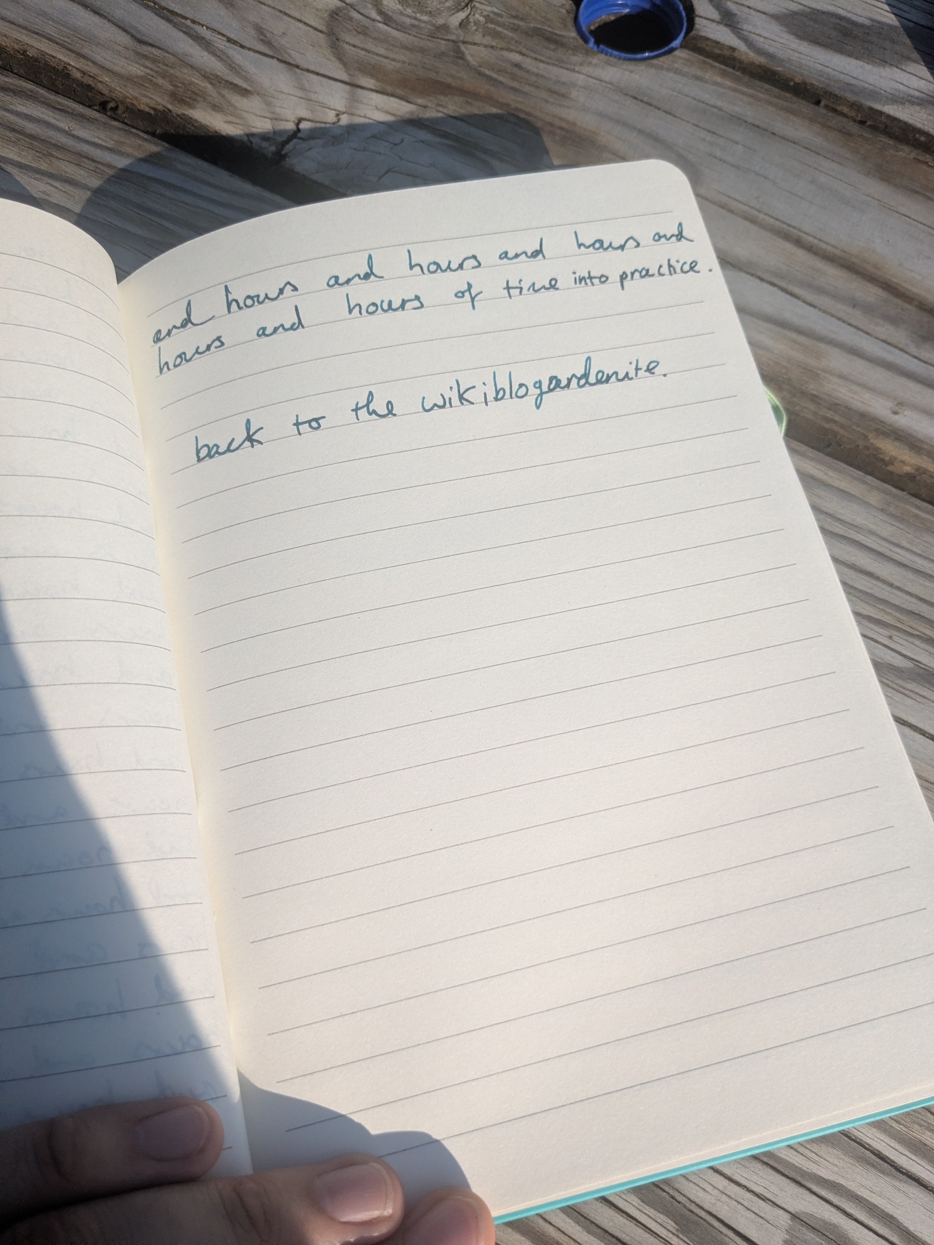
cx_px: 467
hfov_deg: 51.4
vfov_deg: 65.3
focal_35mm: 27
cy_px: 622
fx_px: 971
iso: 65
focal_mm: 4.38
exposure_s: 1/3891
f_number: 1.73
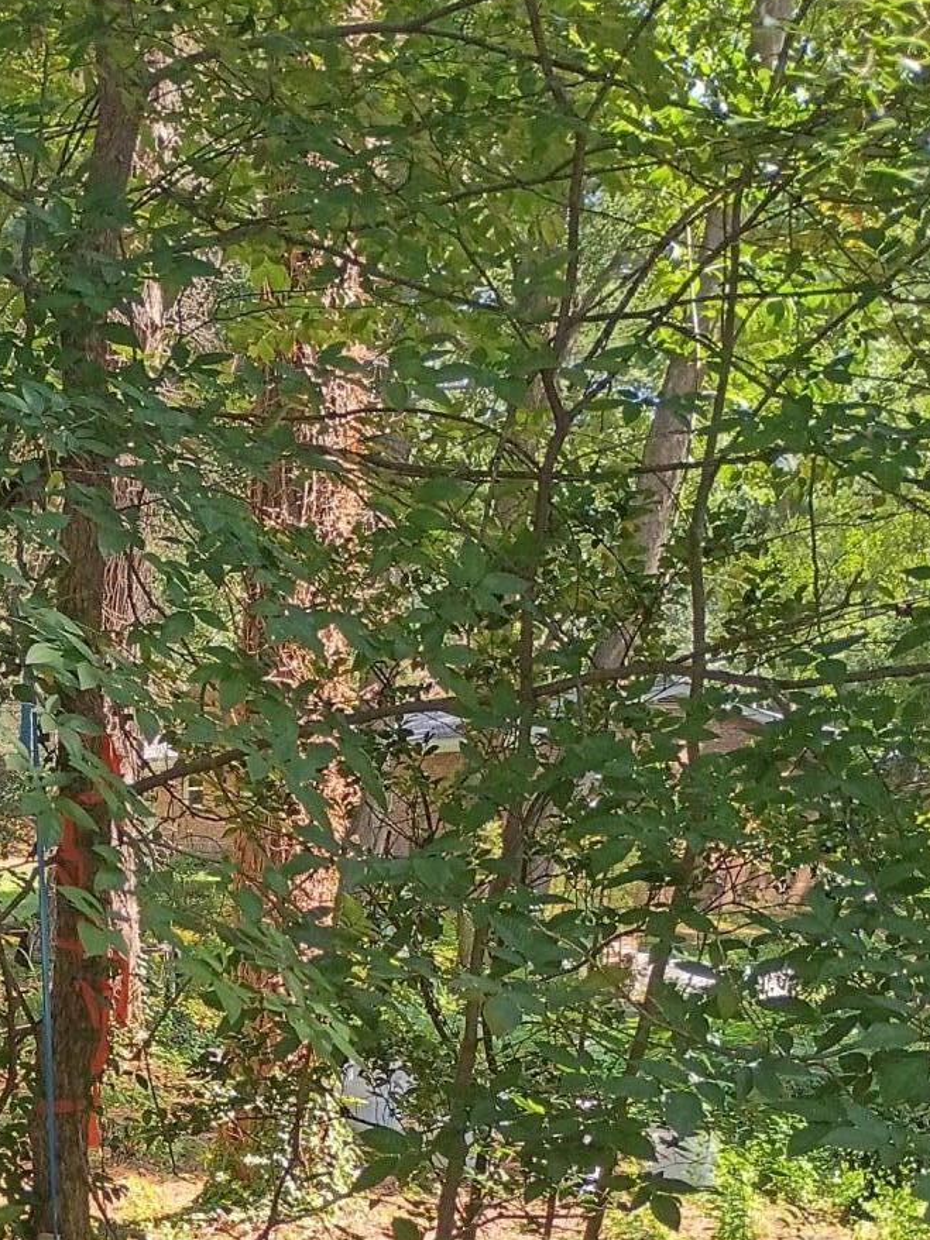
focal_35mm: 66
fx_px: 2365
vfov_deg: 27.7
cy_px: 1233
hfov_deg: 21.4
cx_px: -11
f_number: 1.8
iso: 135
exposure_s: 1/120
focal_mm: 4.27
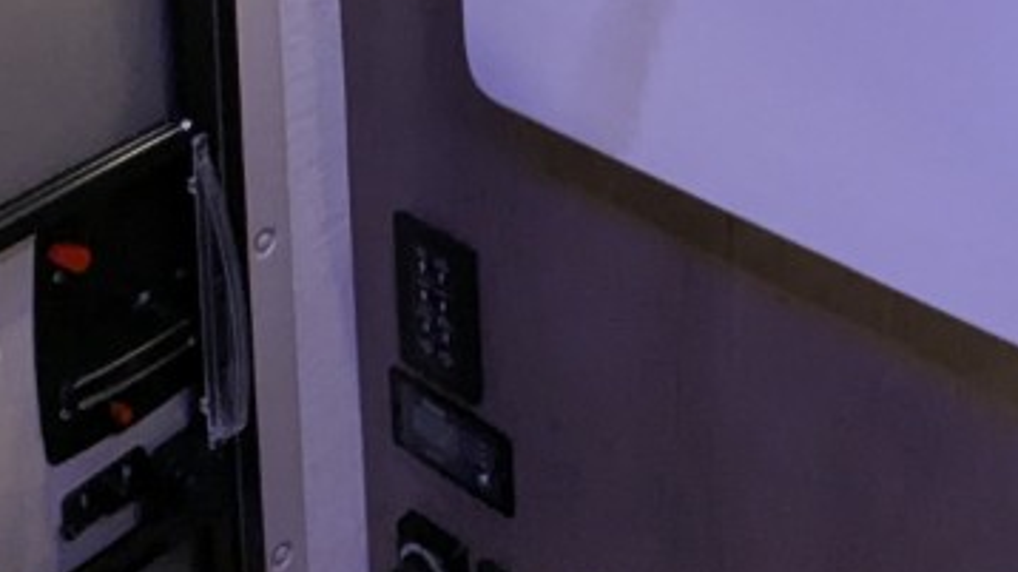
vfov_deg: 13.7
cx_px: 704
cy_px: -720
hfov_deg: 30.7
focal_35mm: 68
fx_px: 1835
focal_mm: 2.35
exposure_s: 1/82.5
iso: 225
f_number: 2.2
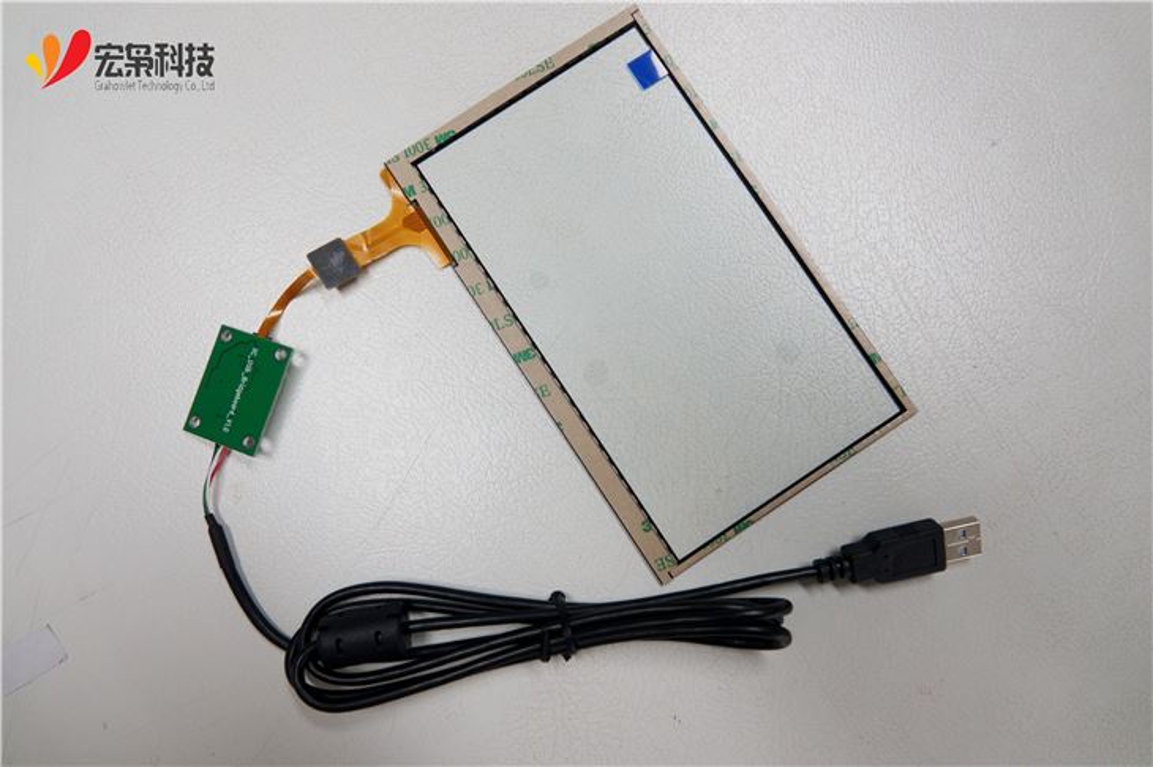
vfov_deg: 53.1
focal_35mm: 24
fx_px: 768
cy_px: 384
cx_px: 576
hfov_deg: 73.8
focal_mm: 8.8
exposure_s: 1/60
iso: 100
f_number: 2.4
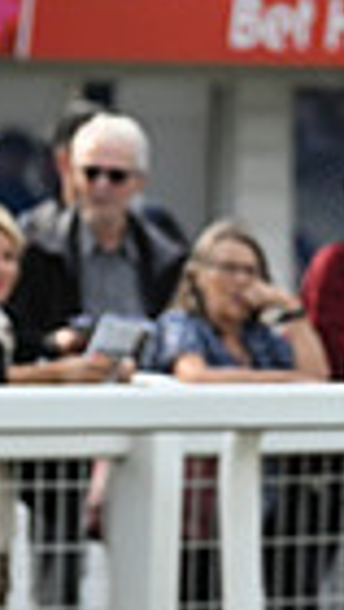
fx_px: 11922
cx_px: 1023
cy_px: 717
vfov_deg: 2.9
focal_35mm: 737
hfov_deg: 1.6
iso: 800
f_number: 4.5
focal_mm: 170
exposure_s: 1/2500
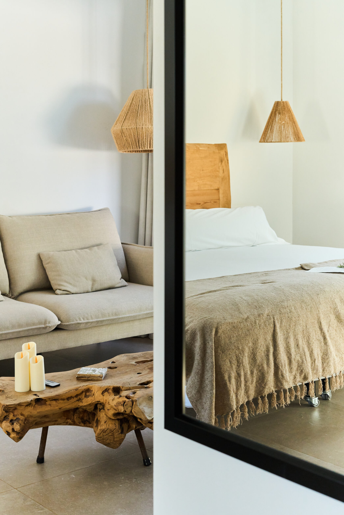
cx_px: 172
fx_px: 717
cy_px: 258
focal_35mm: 50
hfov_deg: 27.0
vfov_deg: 39.6
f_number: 7.1
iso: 1600
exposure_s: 1/400
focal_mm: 50
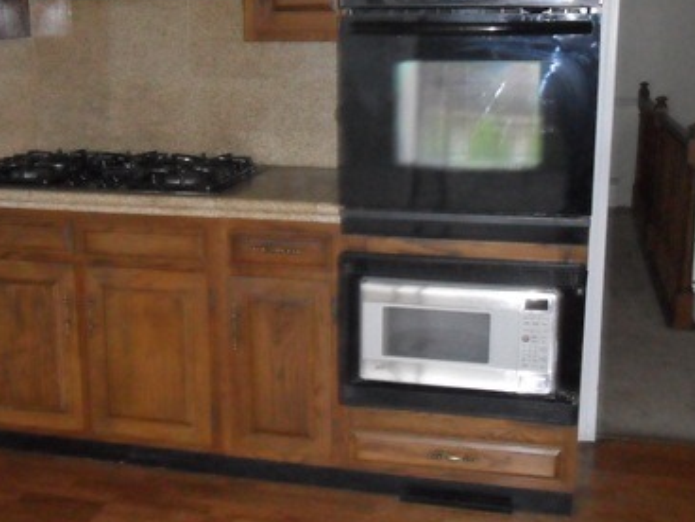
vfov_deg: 30.8
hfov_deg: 40.3
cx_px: 289
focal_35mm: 47
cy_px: 219
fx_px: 944
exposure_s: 1/45
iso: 400
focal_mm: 4.9
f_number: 3.5
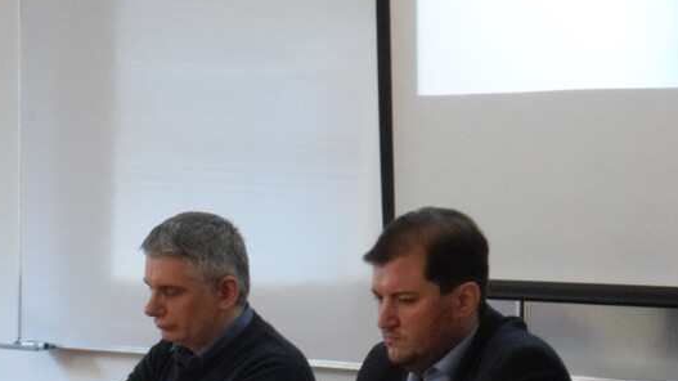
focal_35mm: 110
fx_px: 1977
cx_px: 646
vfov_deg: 11.0
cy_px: 303
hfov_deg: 19.0
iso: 3200
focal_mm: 36
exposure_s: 1/5
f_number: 32
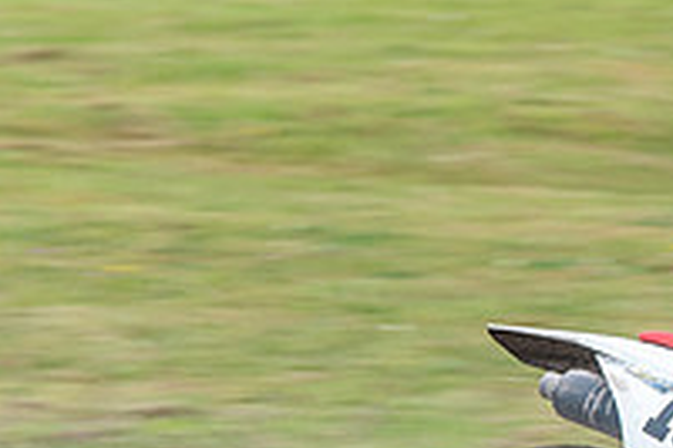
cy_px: 361
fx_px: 19351
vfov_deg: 1.3
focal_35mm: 1036
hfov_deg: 2.0
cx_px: 921
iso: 200
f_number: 8
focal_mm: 200
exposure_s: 1/250
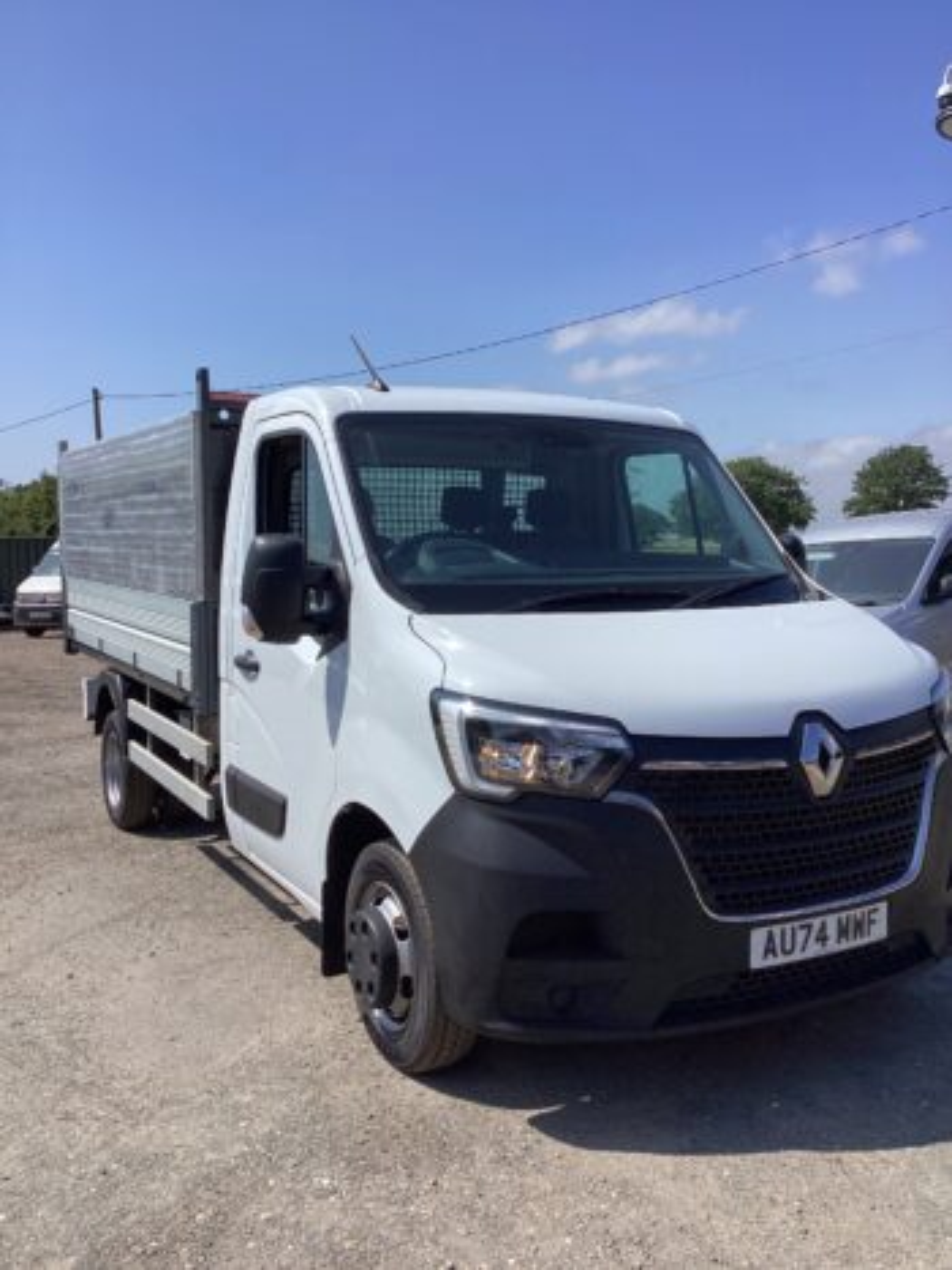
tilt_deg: -2.5
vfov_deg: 58.4
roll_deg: +0.4
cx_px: 476
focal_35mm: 31
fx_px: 1137
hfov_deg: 45.4
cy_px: 635
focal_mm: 3.3
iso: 25
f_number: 2.4
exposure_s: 1/2092
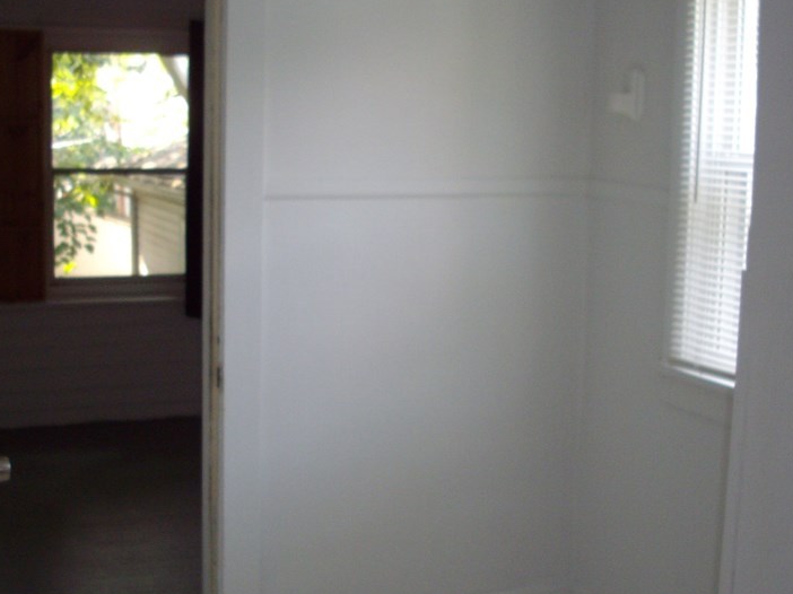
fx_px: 1237
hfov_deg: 35.5
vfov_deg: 27.0
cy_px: 280
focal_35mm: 54
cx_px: 352
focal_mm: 6.2
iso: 160
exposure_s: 1/60
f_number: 2.8
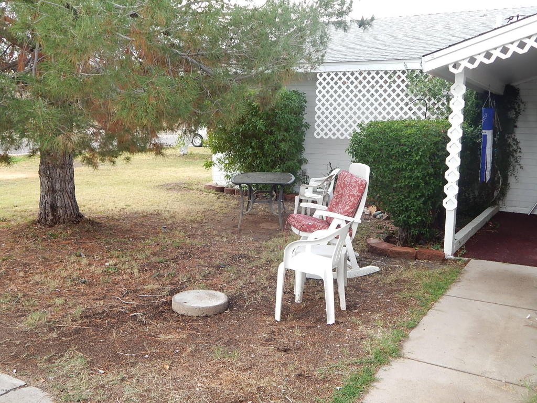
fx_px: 543
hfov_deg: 52.6
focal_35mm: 35
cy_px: 202
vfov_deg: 40.7
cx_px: 268
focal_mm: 6.1
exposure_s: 1/125
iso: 125
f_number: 3.3
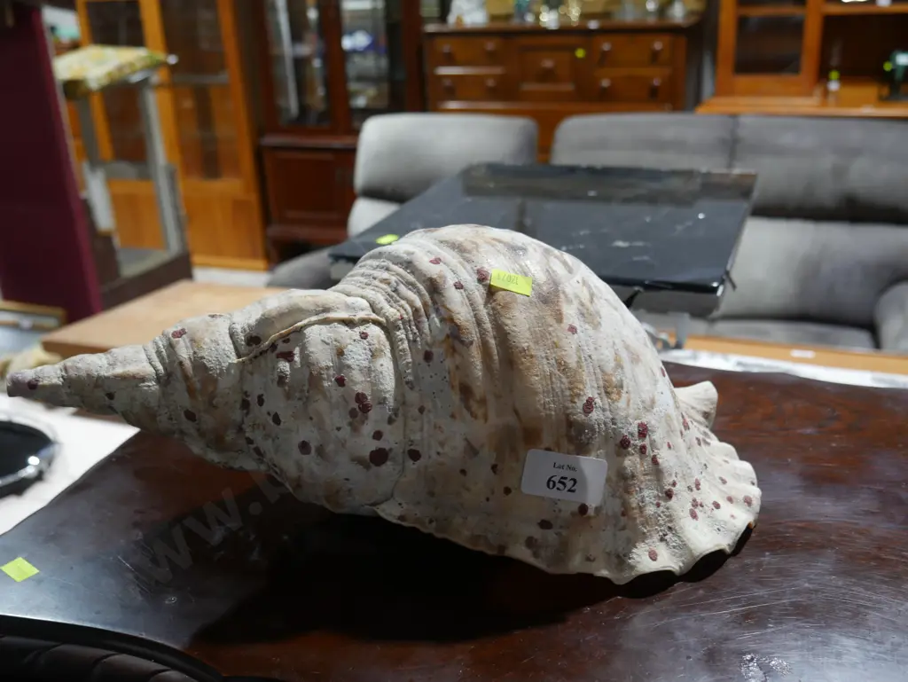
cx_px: 454
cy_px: 341
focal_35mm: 34
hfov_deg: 53.9
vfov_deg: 41.8
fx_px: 892
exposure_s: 1/60
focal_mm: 17
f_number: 4
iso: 500
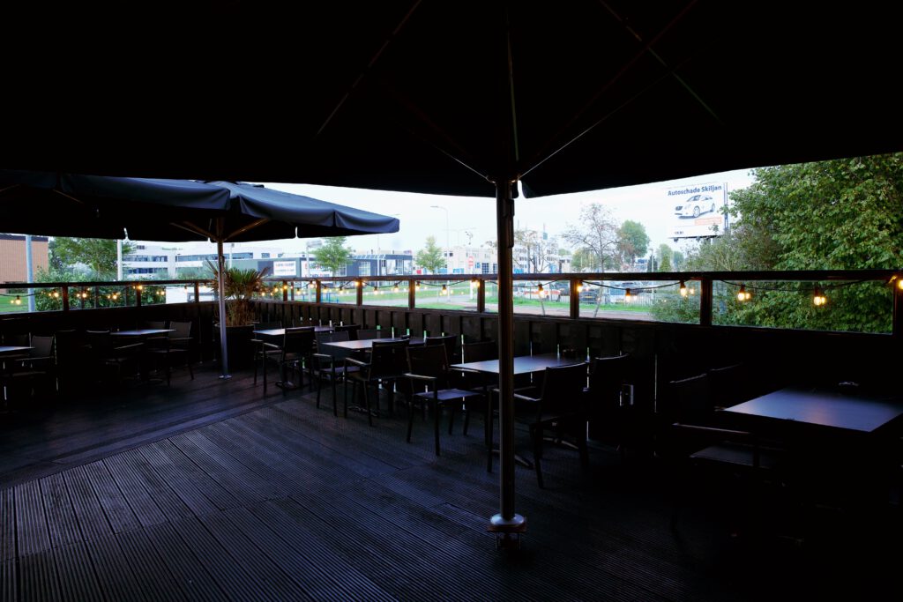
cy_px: 301
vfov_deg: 53.1
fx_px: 602
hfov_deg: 73.7
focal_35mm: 24
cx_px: 452
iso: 400
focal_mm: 24
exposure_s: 1/50
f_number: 7.1
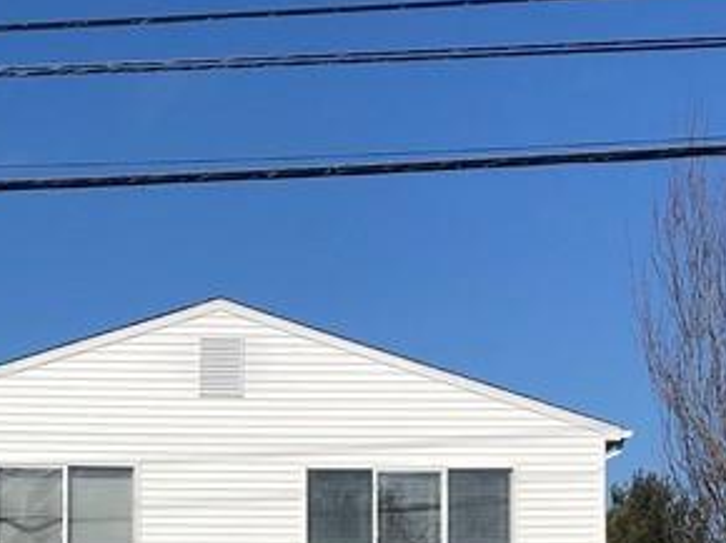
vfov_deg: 14.2
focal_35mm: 99
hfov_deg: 19.6
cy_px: 738
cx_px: 128
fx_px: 2075
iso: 20
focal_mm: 3.99
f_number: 1.8
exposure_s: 1/3745
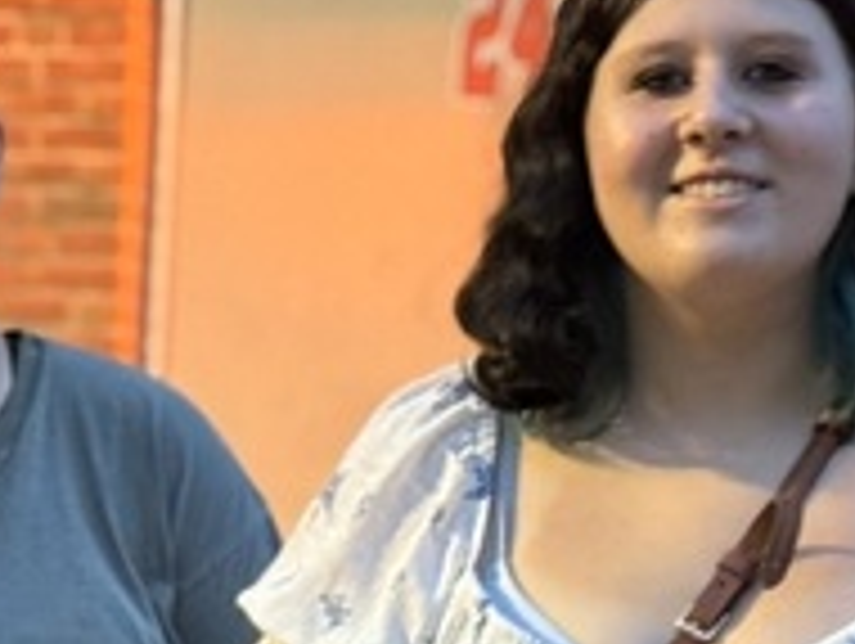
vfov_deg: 7.3
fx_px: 4996
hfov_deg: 9.8
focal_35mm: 202
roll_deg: -3.1
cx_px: 369
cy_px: 923
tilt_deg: -3.0
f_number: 1.78
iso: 500
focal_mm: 6.76
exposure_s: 1/40
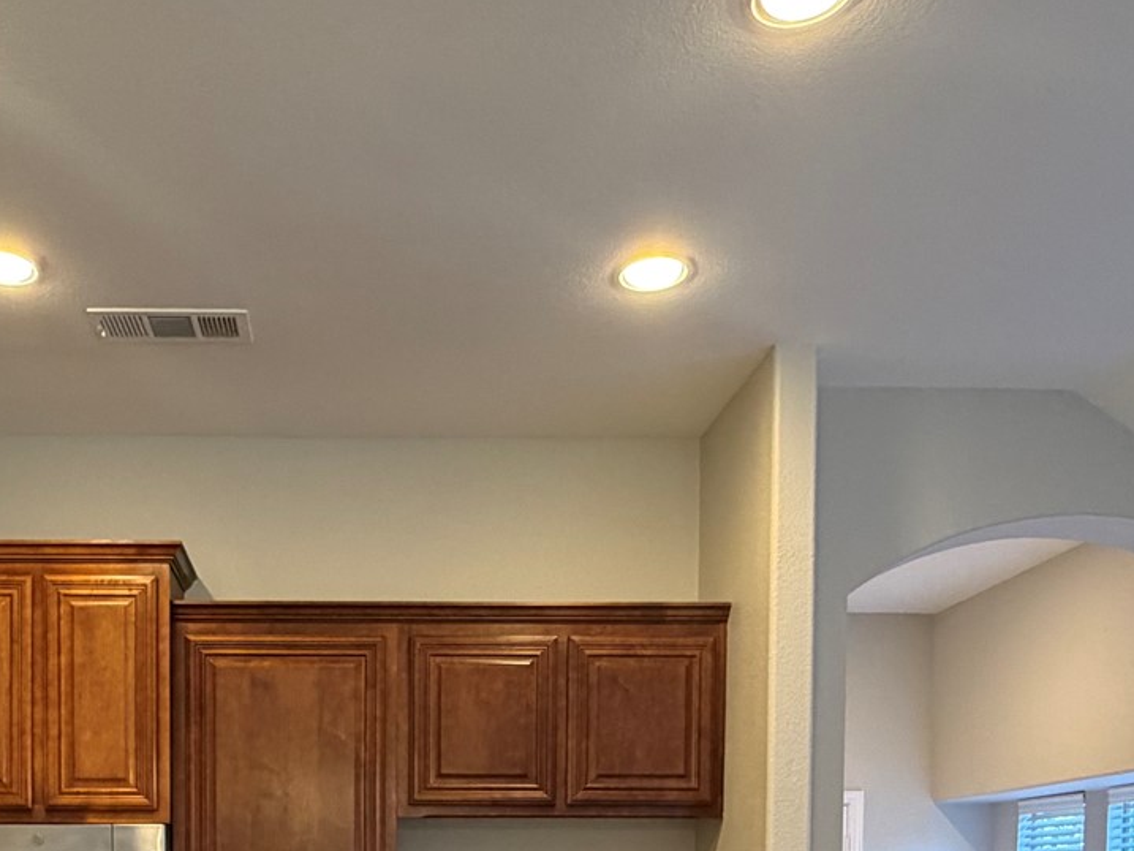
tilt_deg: -2.8
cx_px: 365
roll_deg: +0.1
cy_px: 932
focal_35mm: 40
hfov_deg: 46.0
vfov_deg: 31.9
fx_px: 1311
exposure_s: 1/60
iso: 320
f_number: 2.2
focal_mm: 2.22
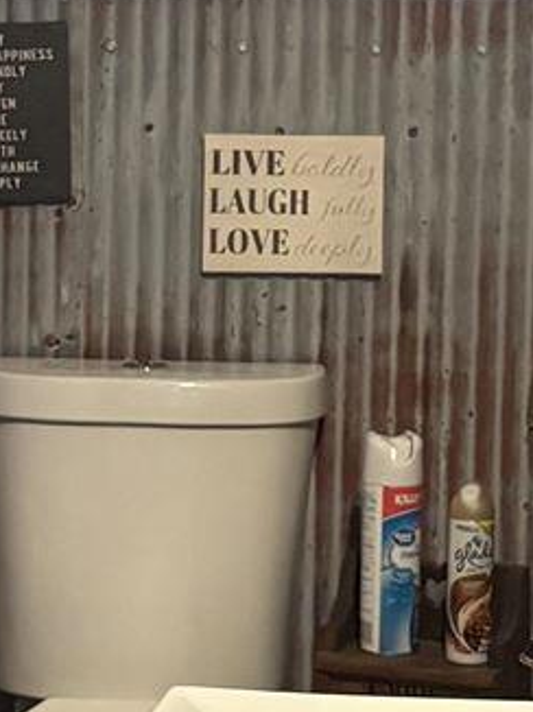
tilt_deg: -6.5
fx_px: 3782
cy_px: 264
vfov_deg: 10.7
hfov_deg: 8.0
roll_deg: -0.9
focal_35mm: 184
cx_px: -22
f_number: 1.6
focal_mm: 5.96
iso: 250
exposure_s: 1/60
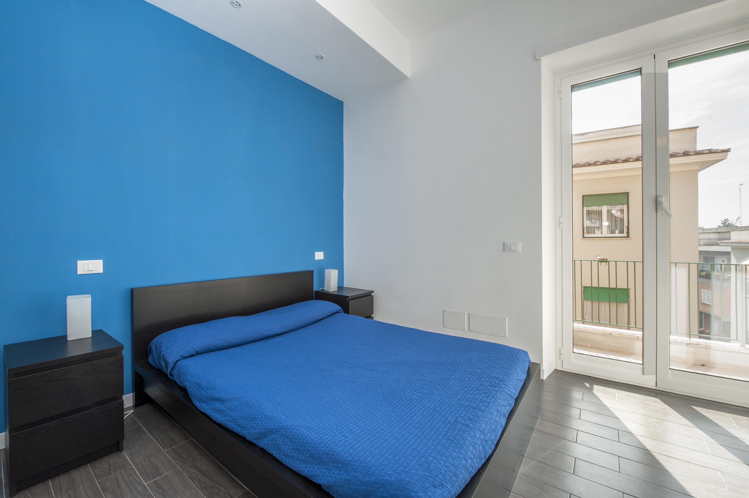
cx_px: 374
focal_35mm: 14
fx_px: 291
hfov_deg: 104.3
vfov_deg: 81.1
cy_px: 249
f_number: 16
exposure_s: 1/30
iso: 200
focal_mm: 14
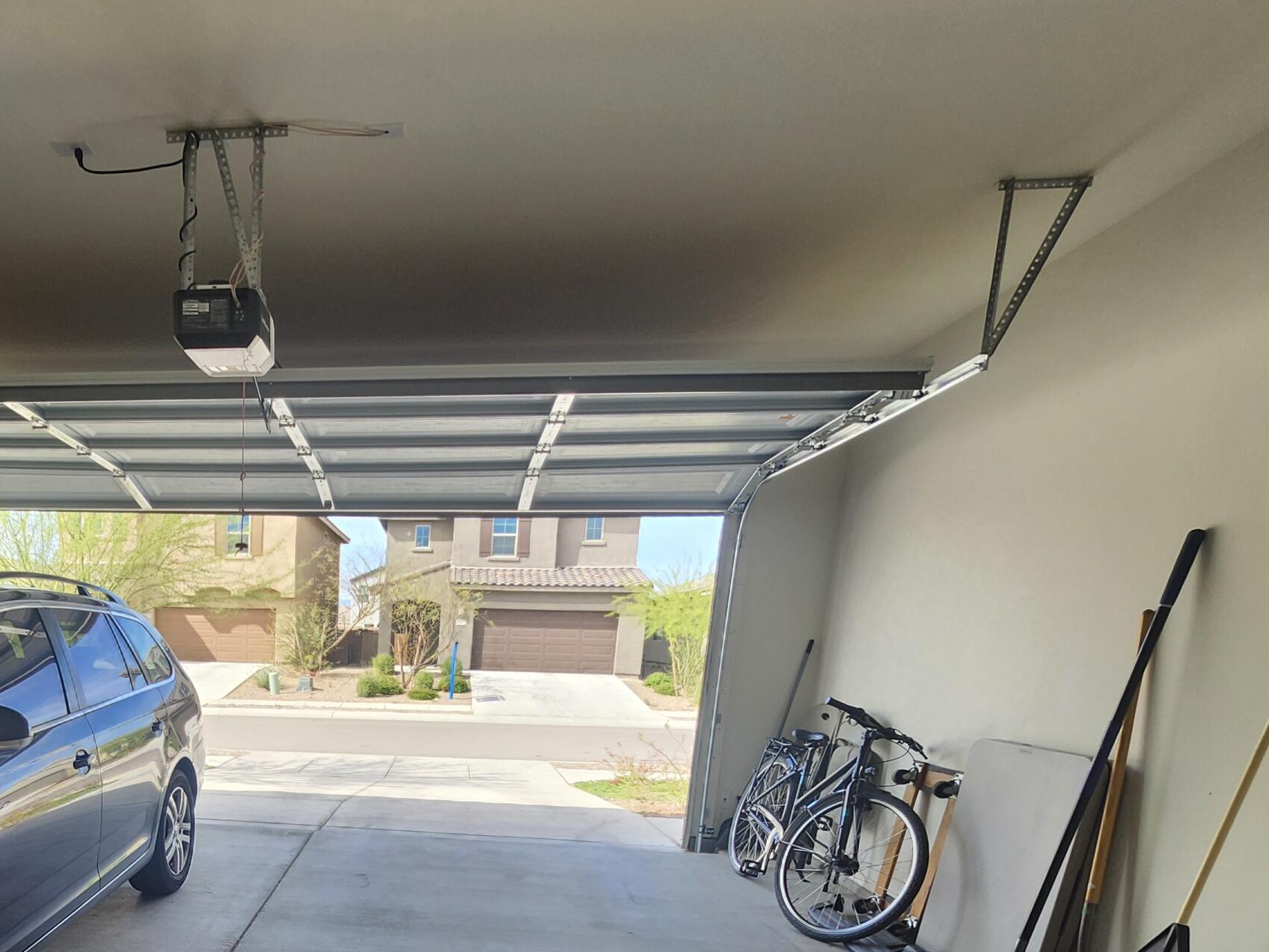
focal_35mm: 23
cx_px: 314
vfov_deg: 53.3
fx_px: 843
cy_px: 813
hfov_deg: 69.0
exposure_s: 1/143
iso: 40
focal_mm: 1.74
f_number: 2.2
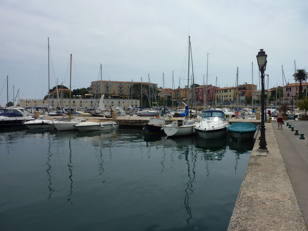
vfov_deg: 54.9
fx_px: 222
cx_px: 154
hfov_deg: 69.4
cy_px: 116
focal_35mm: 25
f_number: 5.6
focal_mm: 4.1
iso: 80
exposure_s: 1/640
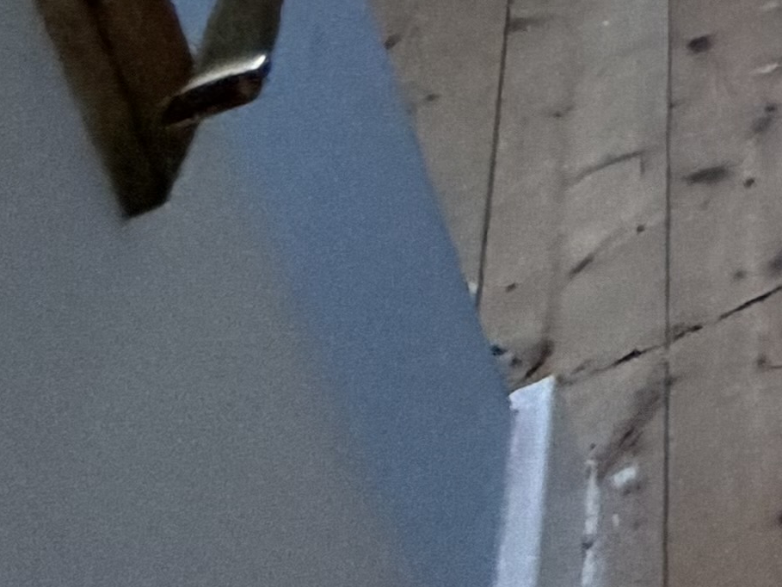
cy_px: -1028
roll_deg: -0.9
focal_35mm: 88
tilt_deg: -17.6
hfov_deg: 12.2
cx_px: 2228
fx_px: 1988
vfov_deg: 11.7
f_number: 2.2
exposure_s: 1/91
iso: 320
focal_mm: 2.22
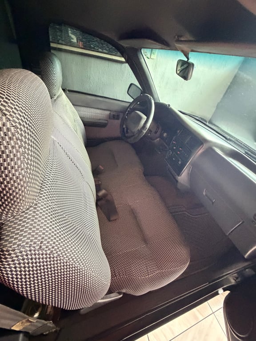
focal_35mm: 14
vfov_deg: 102.1
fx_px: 138
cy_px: 170
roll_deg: -12.8
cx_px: 128
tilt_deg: -40.0
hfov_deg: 85.7
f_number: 2.2
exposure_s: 1/35
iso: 1600
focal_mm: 2.22
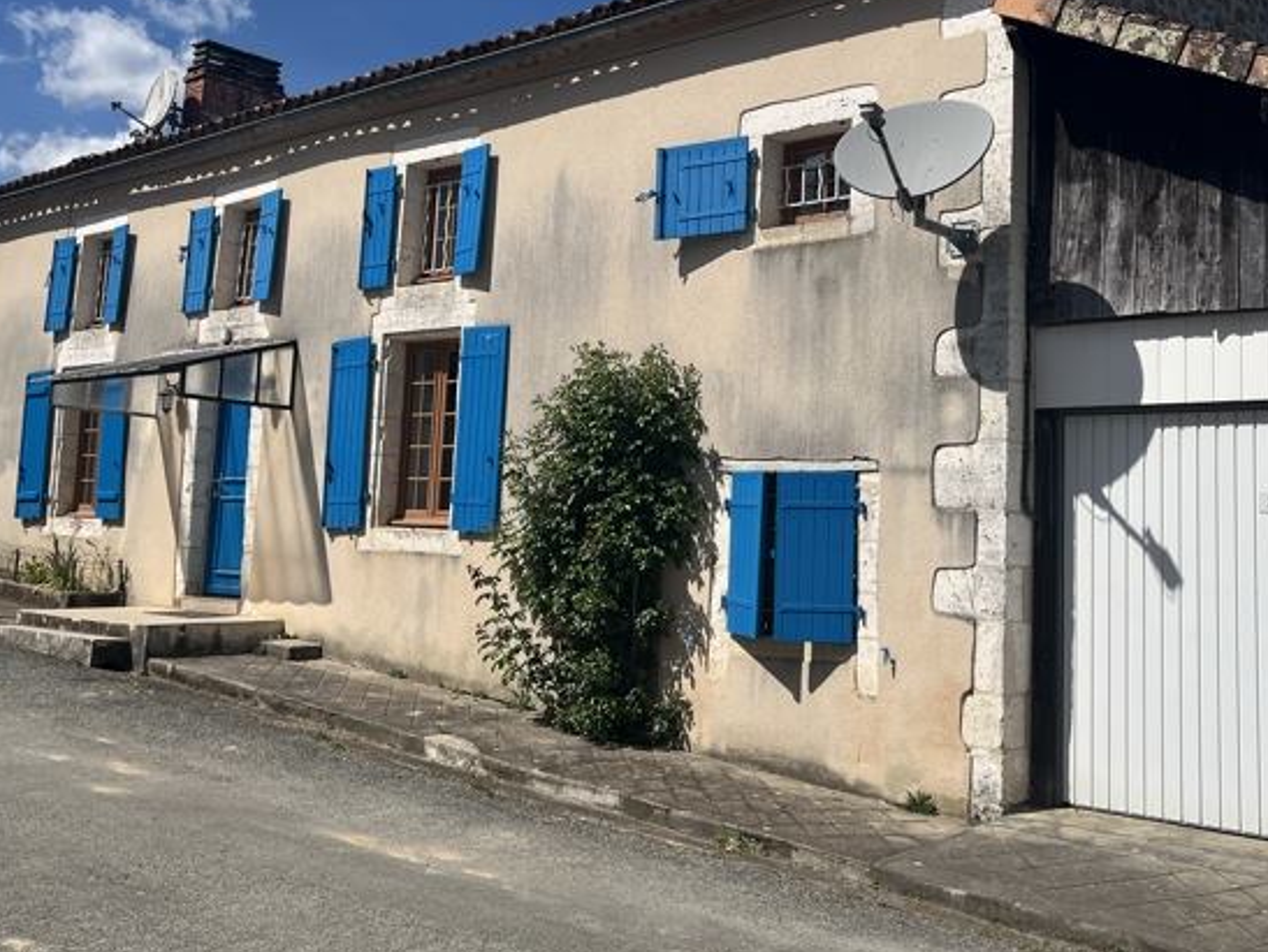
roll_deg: -1.8
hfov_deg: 48.8
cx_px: 721
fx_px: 1393
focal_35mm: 38
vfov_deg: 37.6
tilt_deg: +7.8
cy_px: 364
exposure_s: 1/6897
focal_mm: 5.1
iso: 50
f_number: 1.6
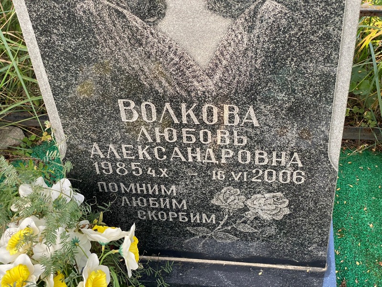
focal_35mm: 52
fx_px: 574
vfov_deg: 28.0
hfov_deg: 36.8
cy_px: 144
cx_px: 191
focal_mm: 6
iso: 80
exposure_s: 1/121
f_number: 2
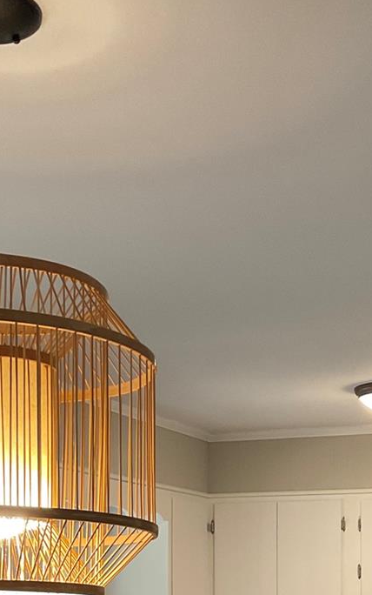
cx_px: 189
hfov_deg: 18.9
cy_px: 609
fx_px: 1118
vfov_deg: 27.8
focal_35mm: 69
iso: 64
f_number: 1.8
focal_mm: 3
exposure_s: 1/60
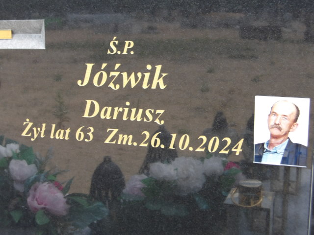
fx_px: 481
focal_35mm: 53
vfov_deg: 27.5
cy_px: 118
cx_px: 157
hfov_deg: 36.2
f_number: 4.2
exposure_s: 1/115
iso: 100
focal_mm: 9.4
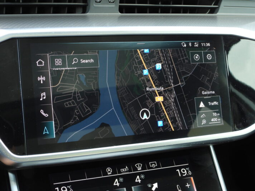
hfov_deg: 34.9
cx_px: 128
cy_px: 96
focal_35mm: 55
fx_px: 405
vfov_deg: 26.6
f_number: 3.5
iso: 160
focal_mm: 9.8
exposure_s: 1/30
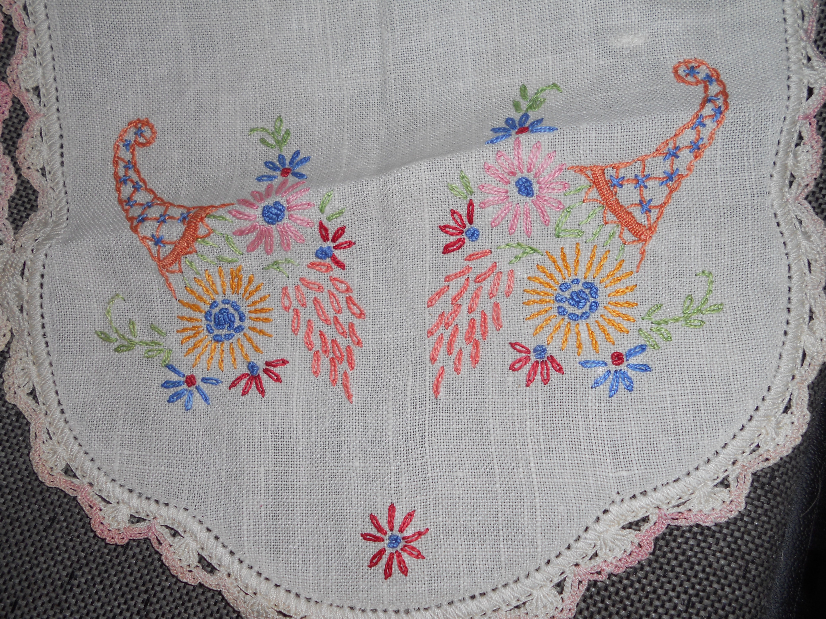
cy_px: 310
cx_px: 413
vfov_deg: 44.2
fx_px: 764
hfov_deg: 56.8
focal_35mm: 32
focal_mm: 5.8
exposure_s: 1/25
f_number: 8.8
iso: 80
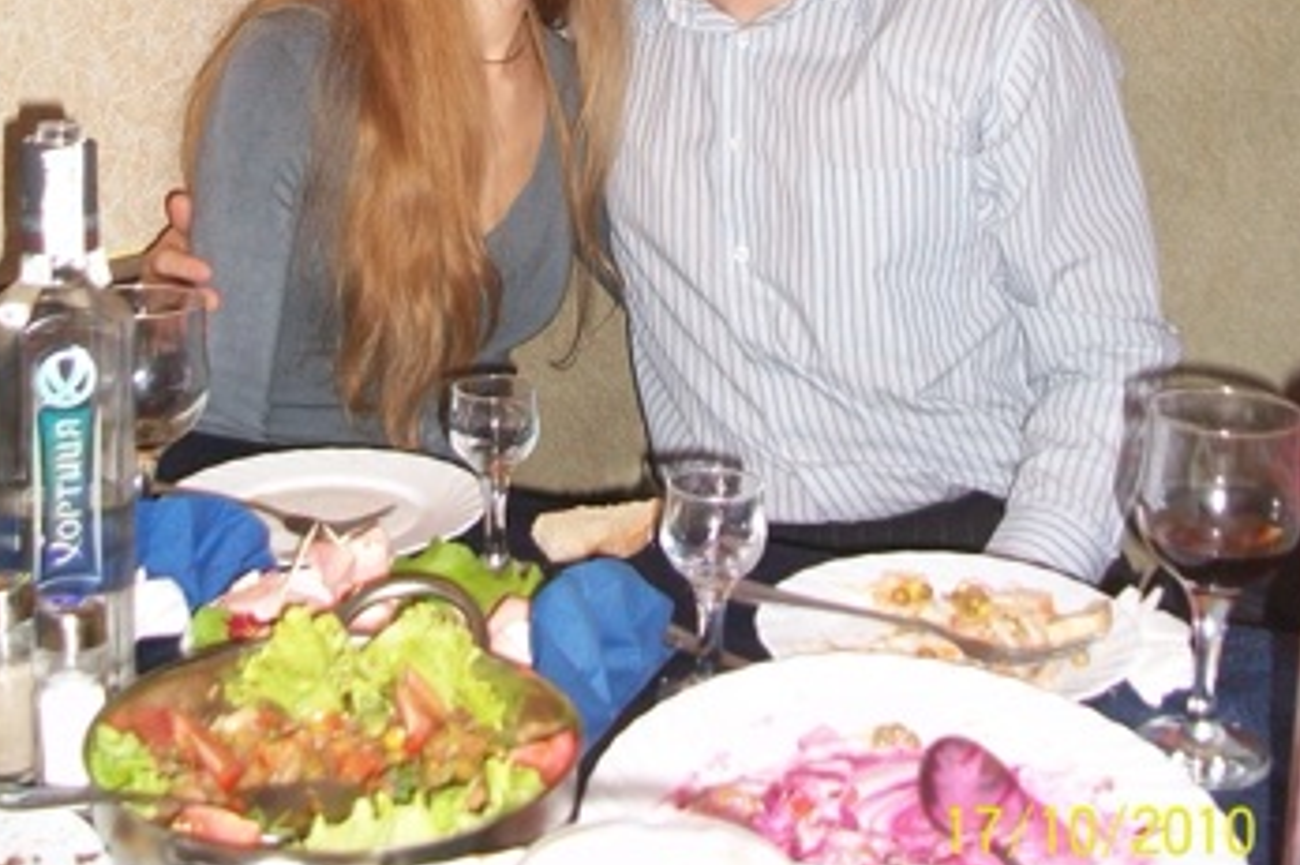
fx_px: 1913
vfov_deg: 24.2
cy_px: -26
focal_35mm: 53
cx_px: 671
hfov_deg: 37.5
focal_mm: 5.7
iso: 120
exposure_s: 1/60
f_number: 2.8
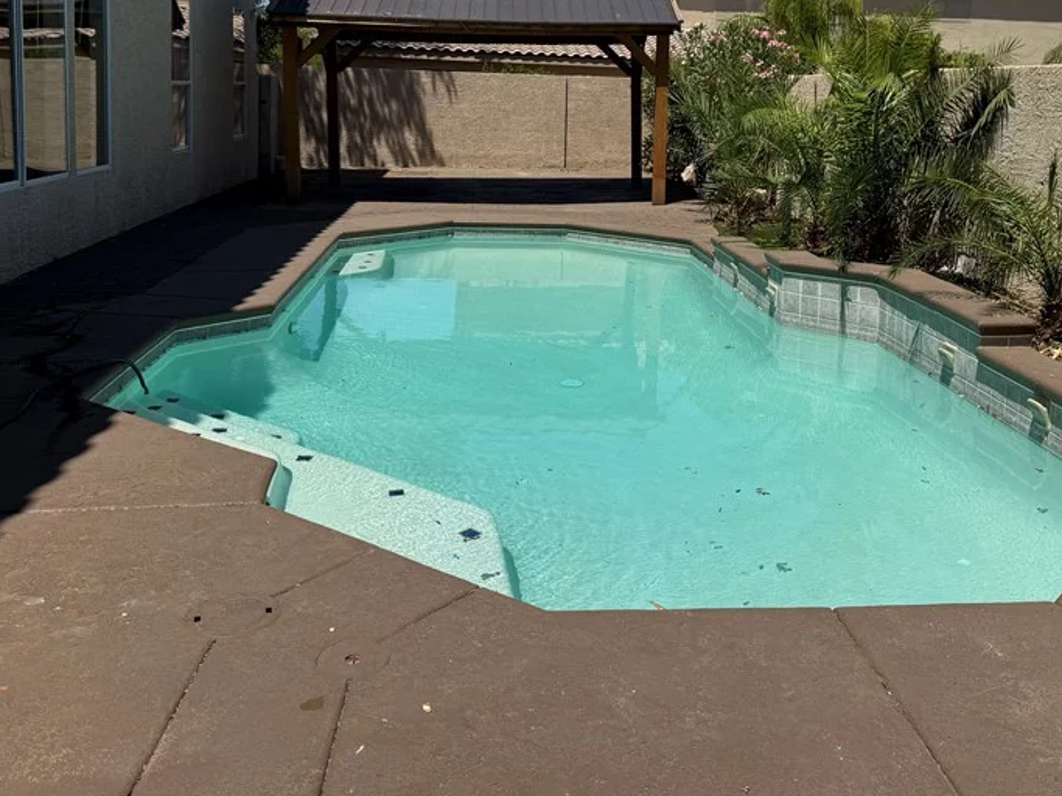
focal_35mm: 36
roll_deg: -1.4
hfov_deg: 51.1
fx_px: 1104
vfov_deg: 38.7
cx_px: 625
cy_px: 205
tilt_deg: -2.5
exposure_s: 1/9091
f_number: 1.78
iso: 80
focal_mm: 6.76
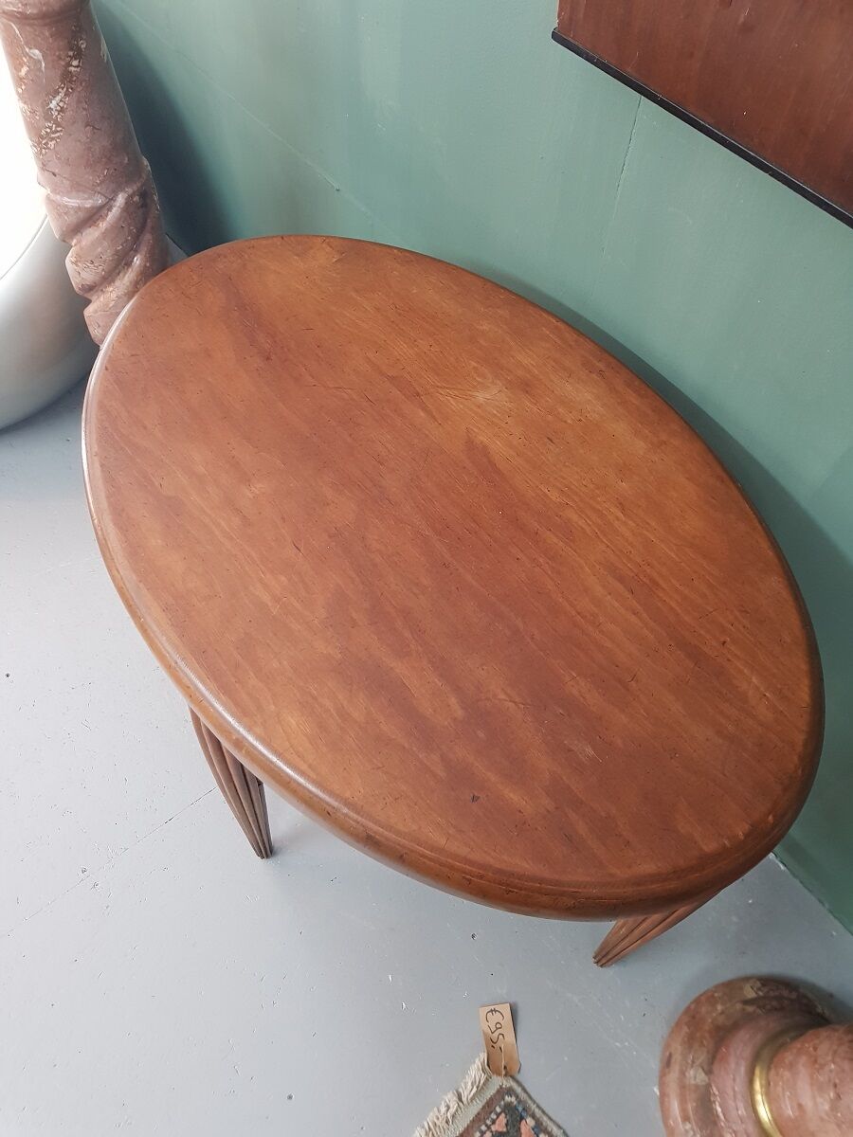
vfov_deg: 67.3
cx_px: 426
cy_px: 568
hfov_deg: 53.1
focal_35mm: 26
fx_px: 854
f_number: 1.7
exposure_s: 1/17
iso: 250
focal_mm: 4.2
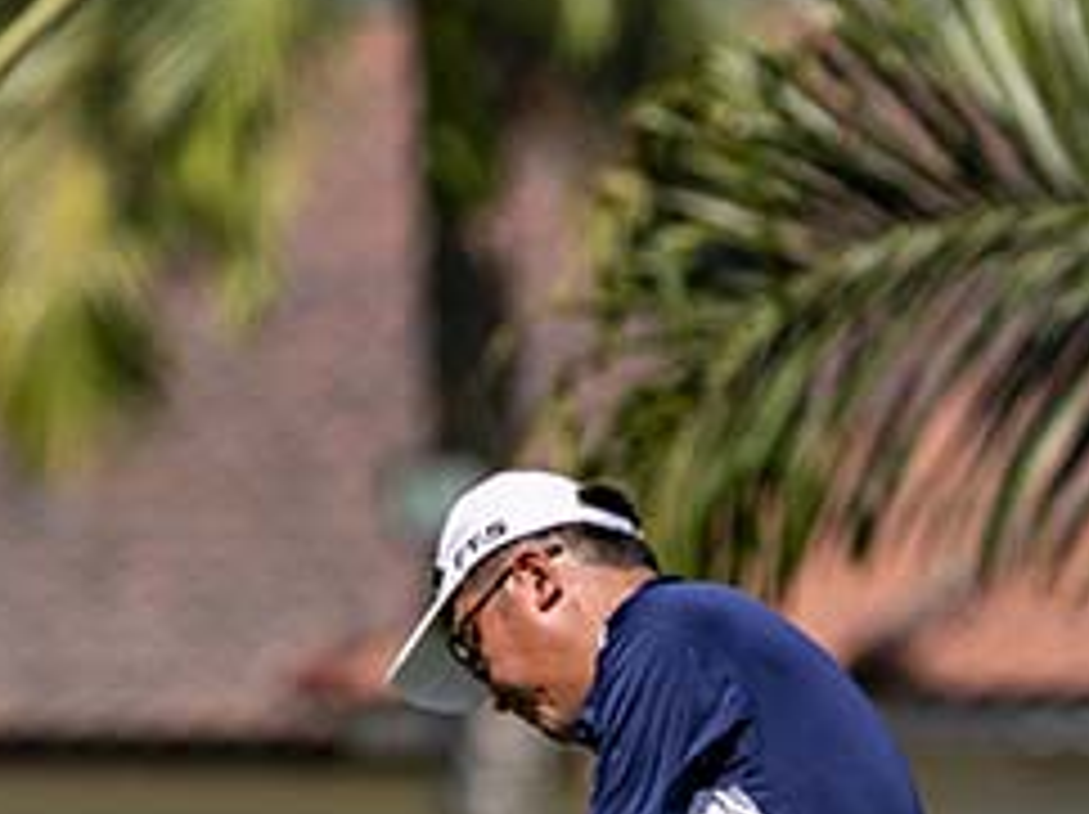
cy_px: 971
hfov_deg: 1.3
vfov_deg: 1.0
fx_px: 47960
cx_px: -243
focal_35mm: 1526
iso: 360
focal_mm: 400
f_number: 5.6
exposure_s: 1/3200
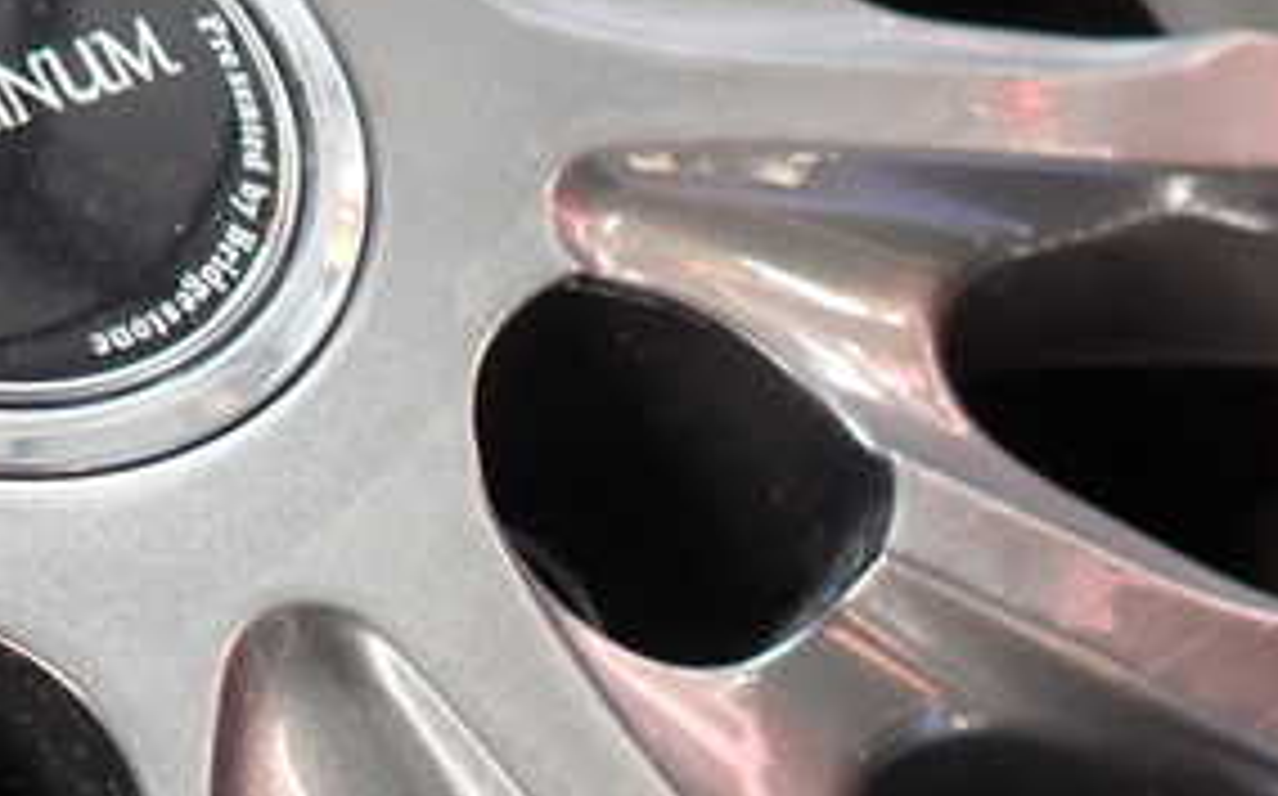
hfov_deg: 35.7
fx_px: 1949
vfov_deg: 22.8
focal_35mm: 56
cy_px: 625
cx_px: 374
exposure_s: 1/100
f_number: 2
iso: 100
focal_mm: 4.5
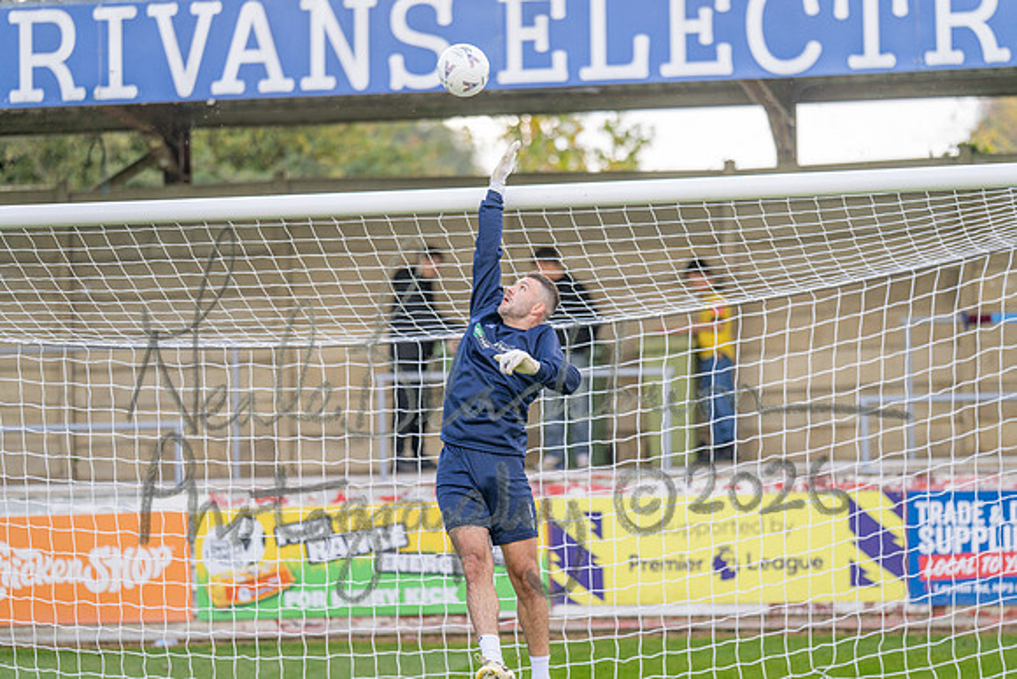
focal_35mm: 135
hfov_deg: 15.2
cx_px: 508
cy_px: 340
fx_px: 3814
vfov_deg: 10.2
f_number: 1.8
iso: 360
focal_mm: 135
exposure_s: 1/2000
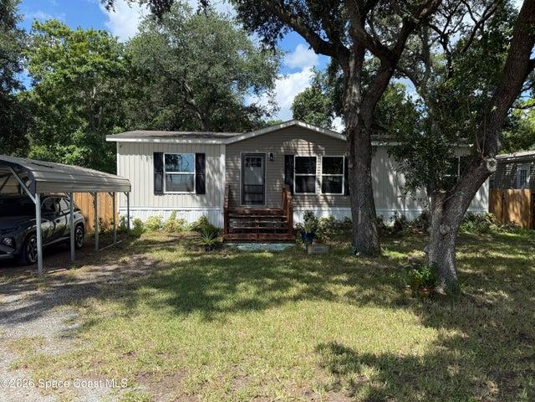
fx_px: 371
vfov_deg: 56.8
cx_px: 268
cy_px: 201
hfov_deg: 71.6
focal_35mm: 24
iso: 100
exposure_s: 1/2232
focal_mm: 6.76
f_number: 1.78
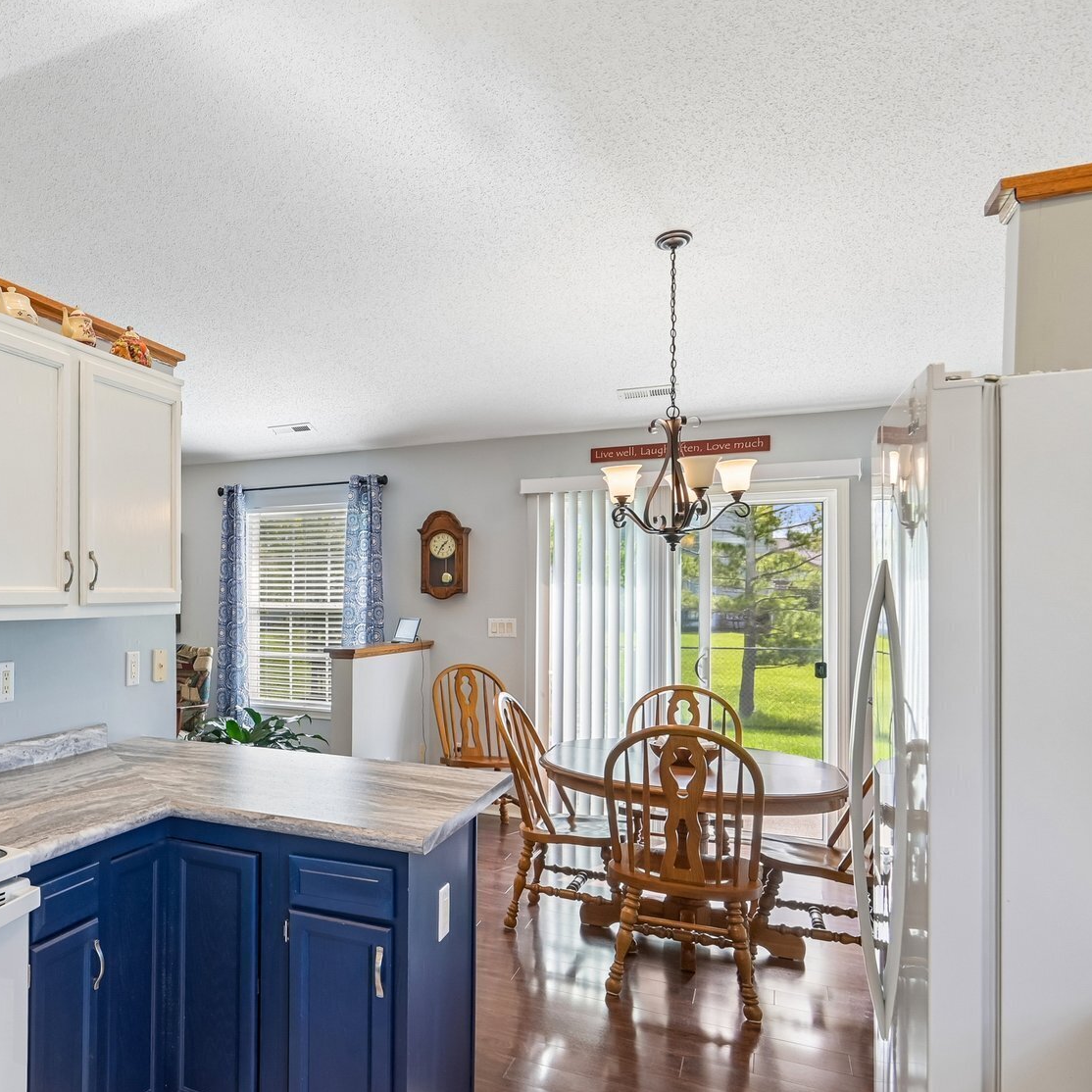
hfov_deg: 54.5
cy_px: 587
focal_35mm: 25
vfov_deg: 62.9
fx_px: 892
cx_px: 101
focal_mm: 16
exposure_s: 1/30
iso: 100
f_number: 8
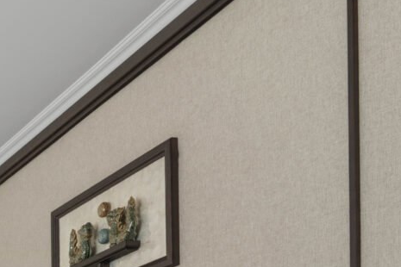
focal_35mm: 66
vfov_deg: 17.1
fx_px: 735
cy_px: 475
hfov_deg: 20.3
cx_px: -346
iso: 200
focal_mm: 12
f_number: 10
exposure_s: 1.6
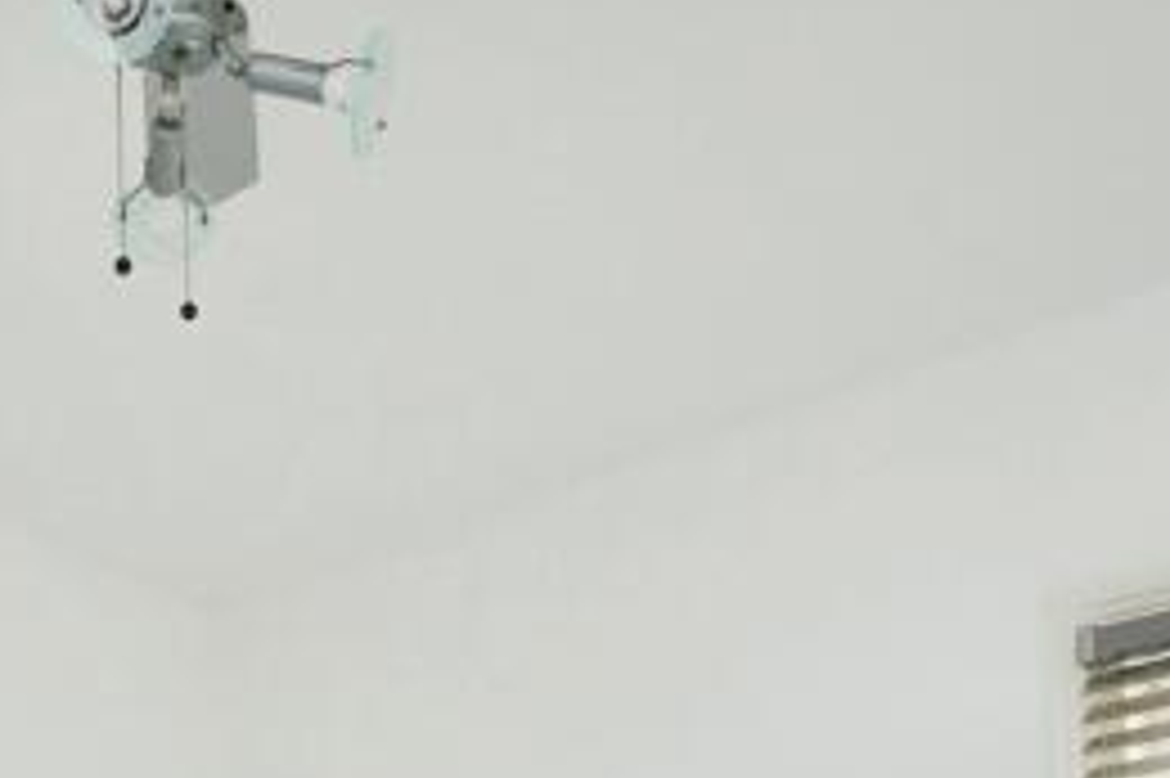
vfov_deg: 16.8
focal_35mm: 63
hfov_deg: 30.4
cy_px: 1509
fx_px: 2046
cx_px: 99
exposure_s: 1/60
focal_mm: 16
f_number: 8
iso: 1600
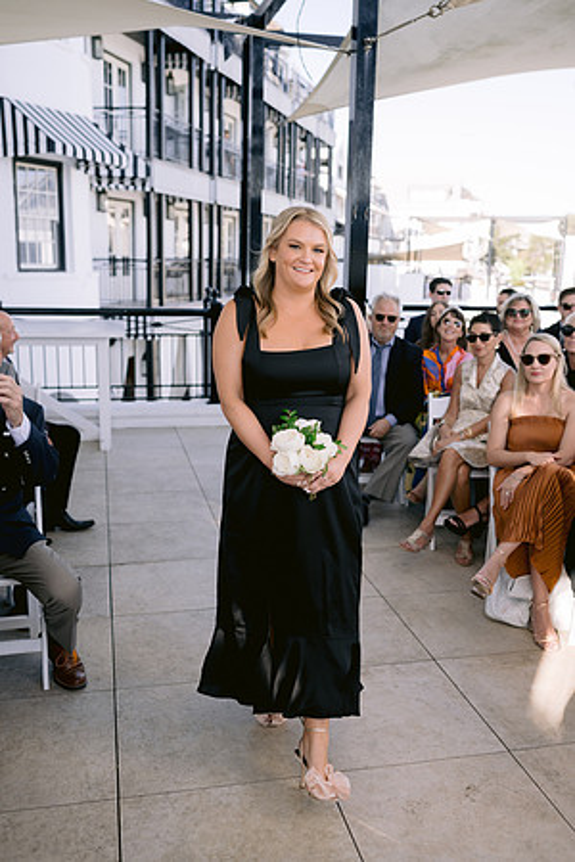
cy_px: 431
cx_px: 288
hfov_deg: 37.9
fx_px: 838
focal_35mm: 35
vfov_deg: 54.4
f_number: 2.8
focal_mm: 35
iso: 200
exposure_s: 1/800
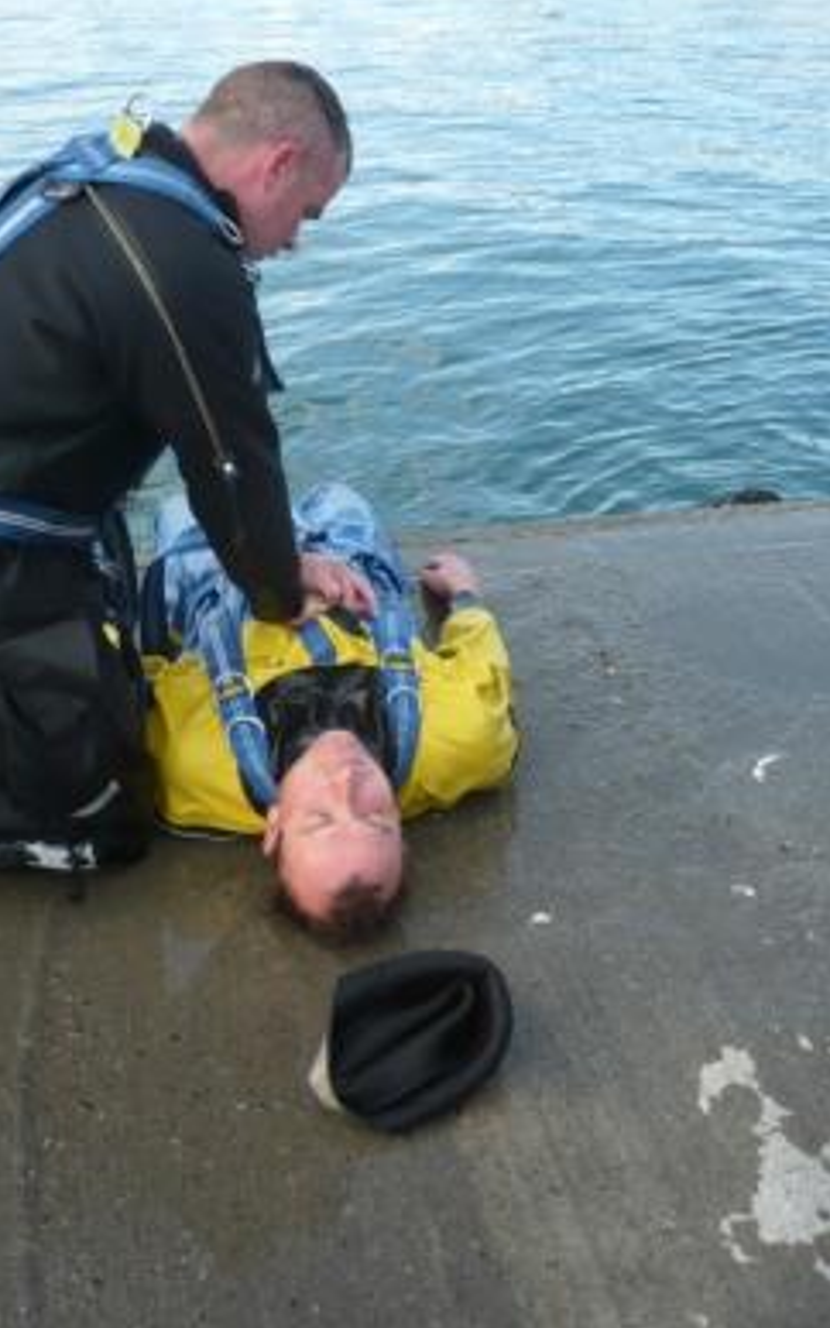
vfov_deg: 46.2
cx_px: 374
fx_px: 1556
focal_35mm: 43
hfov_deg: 29.9
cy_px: 621
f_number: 2.8
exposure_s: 1/250
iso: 100
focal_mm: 5.8
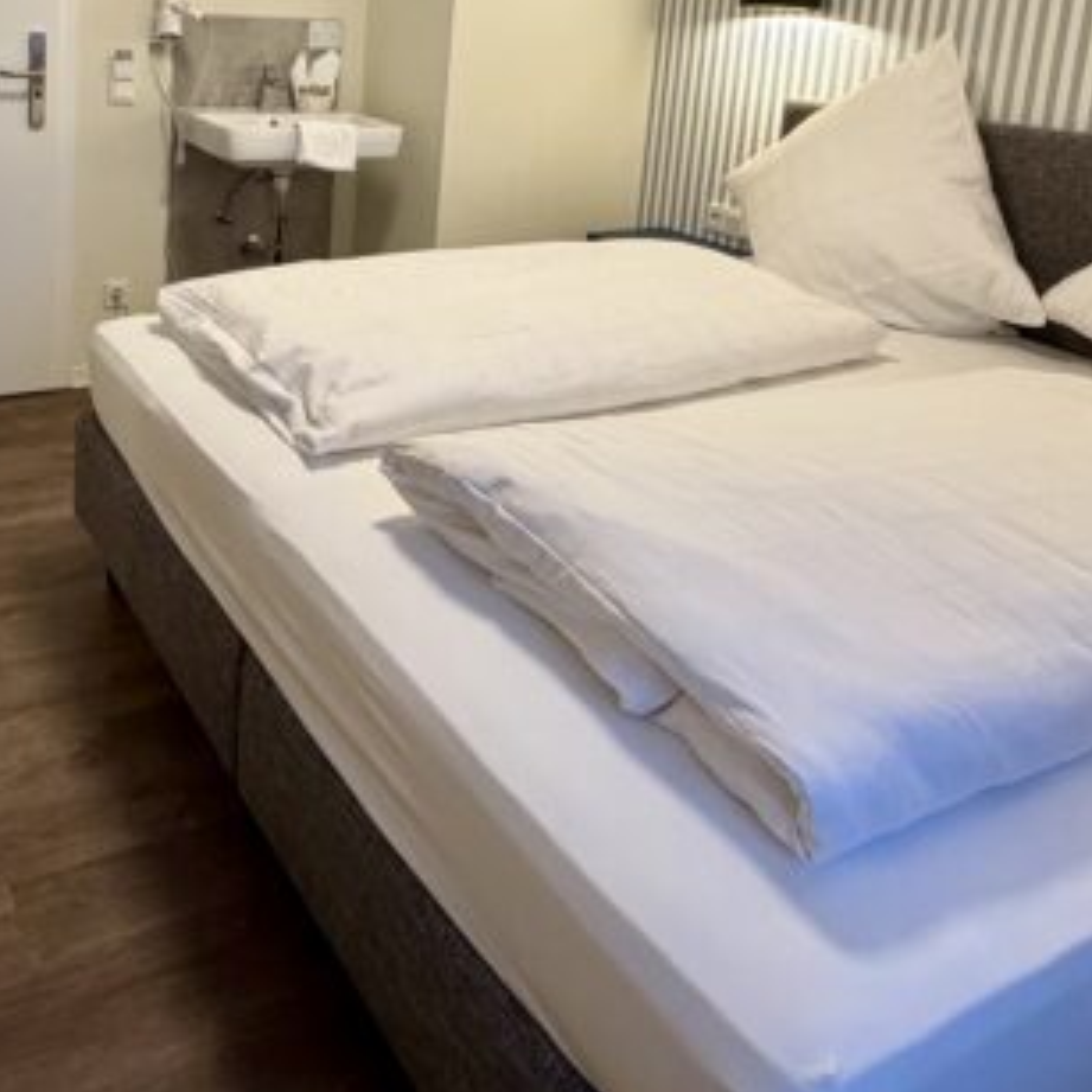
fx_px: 1106
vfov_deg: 49.0
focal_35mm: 31
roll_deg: -3.2
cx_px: 302
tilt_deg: -9.7
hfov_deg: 50.8
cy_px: 192
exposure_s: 1/120
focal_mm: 2.22
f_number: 2.2
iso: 250
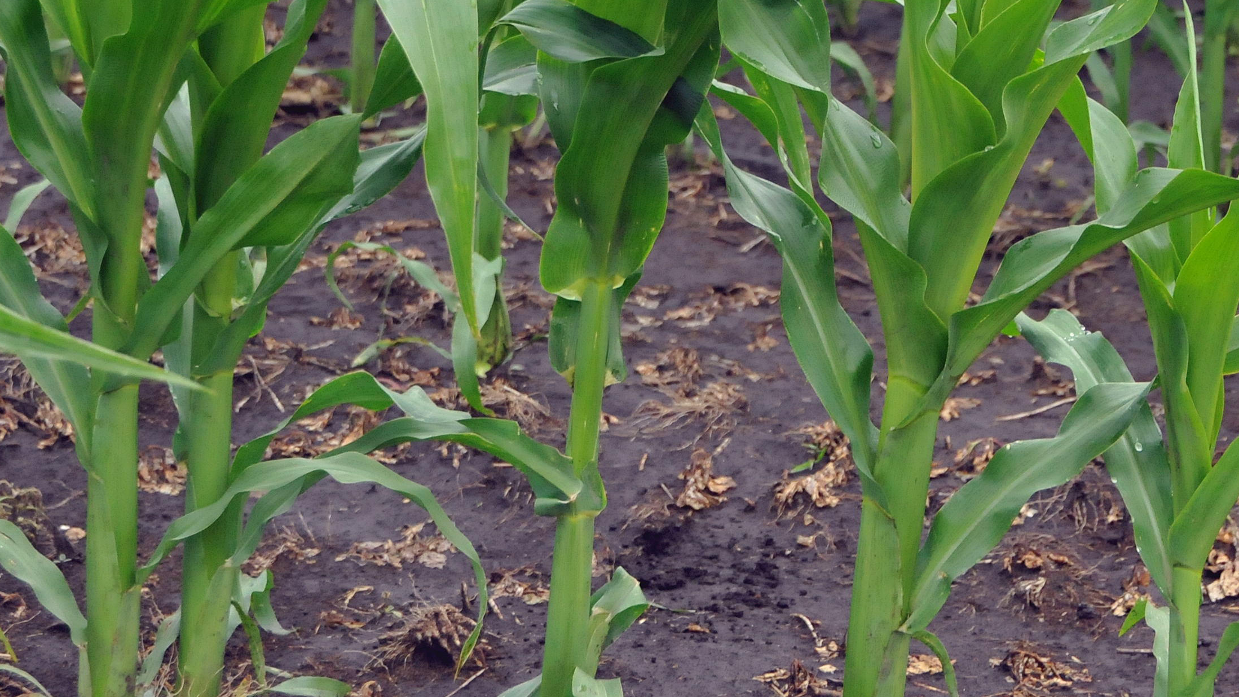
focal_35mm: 98
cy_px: 16
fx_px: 3220
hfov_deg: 21.8
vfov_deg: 12.2
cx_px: 718
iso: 1000
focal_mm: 32
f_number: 5.6
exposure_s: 1/100
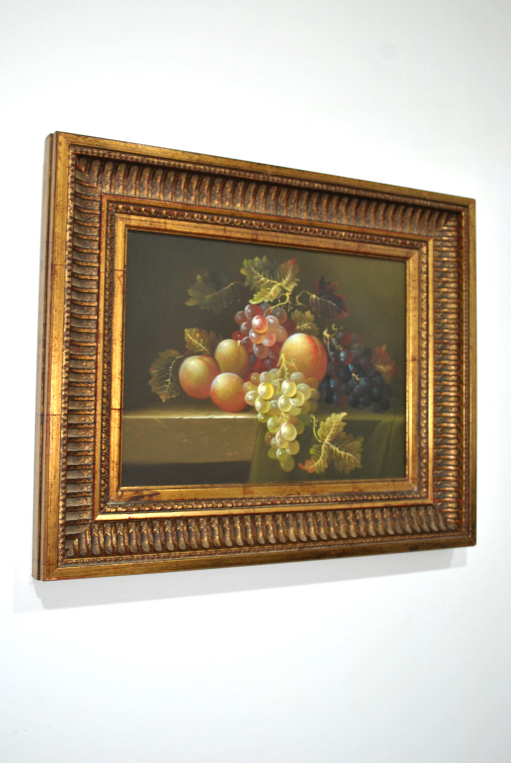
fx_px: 785
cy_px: 346
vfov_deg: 51.8
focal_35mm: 37
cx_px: 246
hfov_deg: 36.0
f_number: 3.8
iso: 200
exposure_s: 1/15
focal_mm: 22
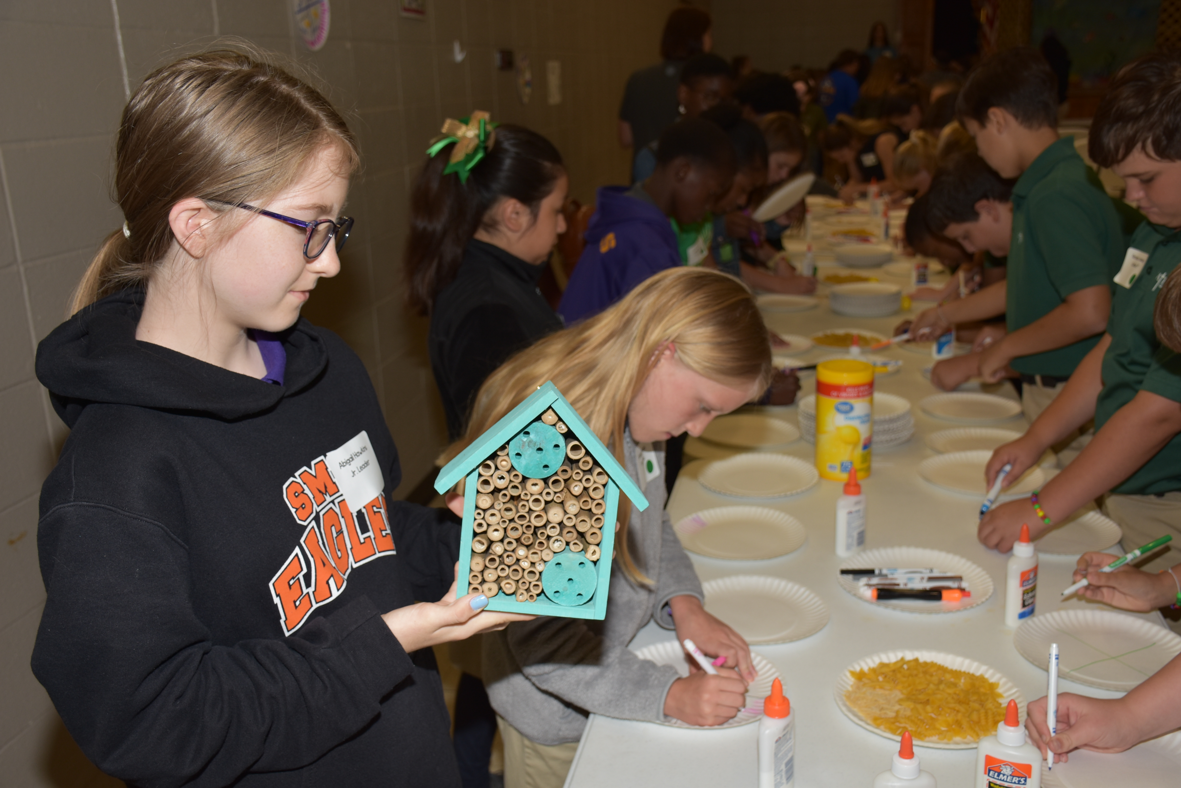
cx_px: 590
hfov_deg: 53.1
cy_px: 394
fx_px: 1181
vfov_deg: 36.9
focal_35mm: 36
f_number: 5
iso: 200
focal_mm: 24
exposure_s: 1/60
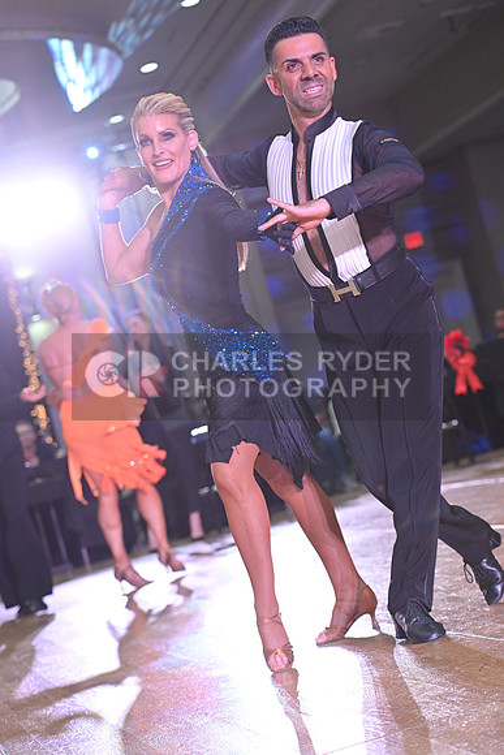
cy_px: 378
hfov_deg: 14.9
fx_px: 1931
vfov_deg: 22.1
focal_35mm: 92
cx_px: 252
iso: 2500
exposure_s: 1/320
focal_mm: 92
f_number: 5
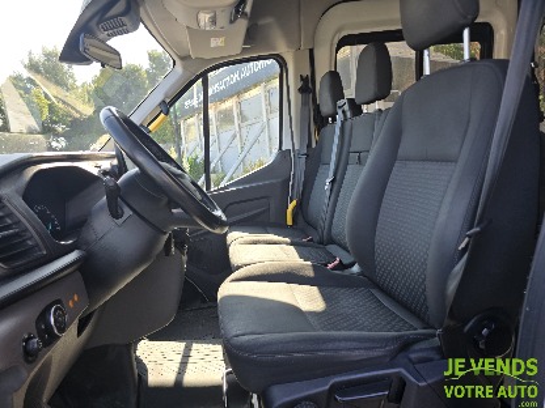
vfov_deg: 58.9
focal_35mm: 23
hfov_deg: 73.9
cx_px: 272
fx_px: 362
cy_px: 204
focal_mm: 6.3
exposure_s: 1/180
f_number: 1.7
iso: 20
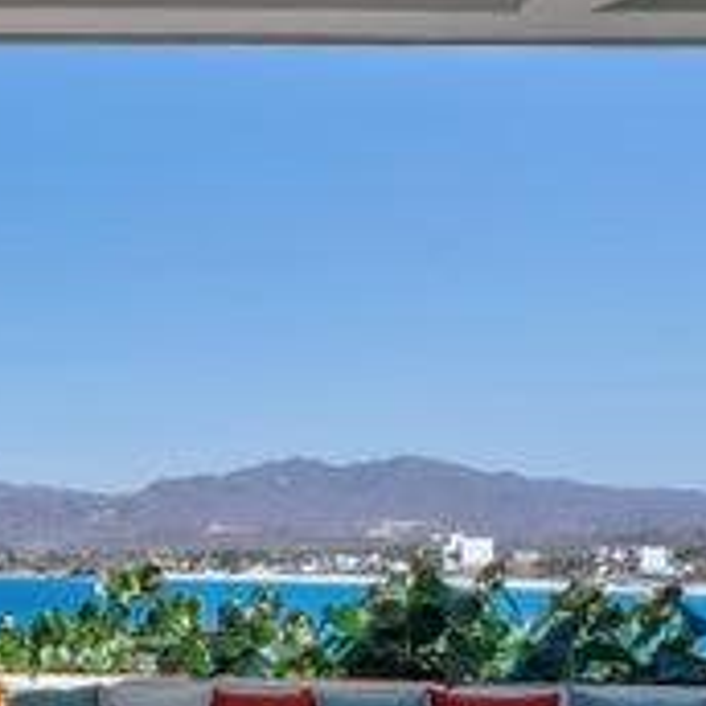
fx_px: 1315
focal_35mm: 57
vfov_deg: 29.8
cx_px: -692
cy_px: 480
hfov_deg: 19.0
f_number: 9
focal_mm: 16
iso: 250
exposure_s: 1/250
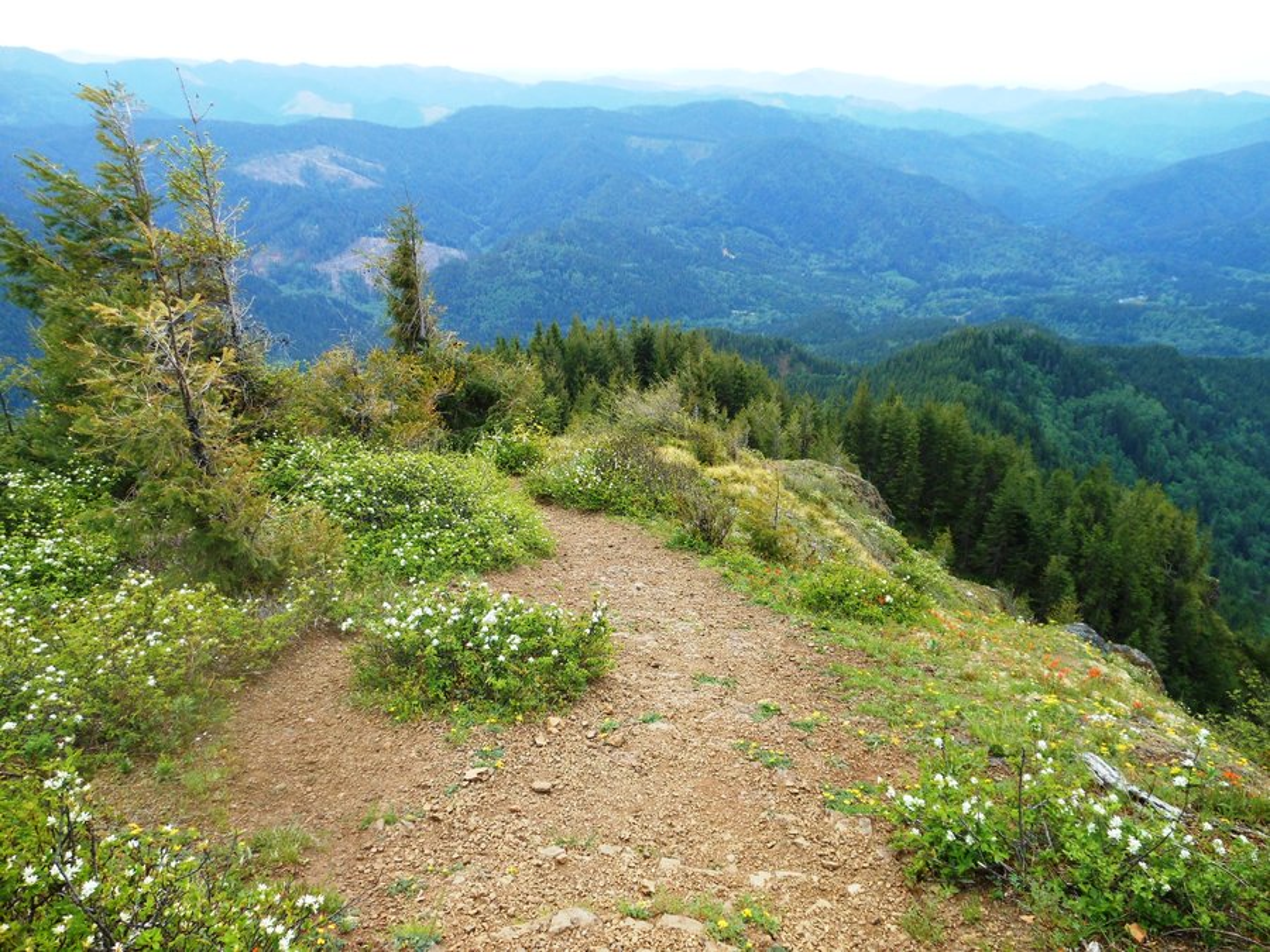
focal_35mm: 25
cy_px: 476
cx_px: 635
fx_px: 917
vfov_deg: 54.9
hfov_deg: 69.4
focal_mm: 4.5
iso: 80
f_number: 3.2
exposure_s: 1/400
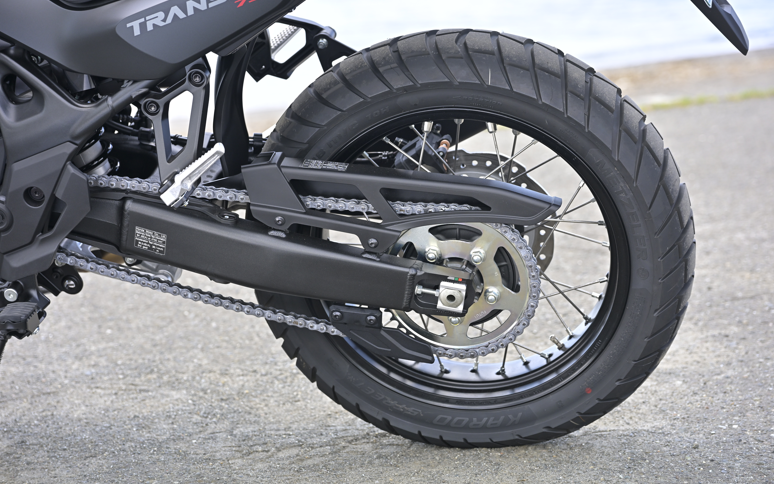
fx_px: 1856
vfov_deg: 14.8
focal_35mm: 88
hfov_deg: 23.6
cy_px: 233
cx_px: 388
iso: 250
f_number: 4.5
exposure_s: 1/400
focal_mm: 86
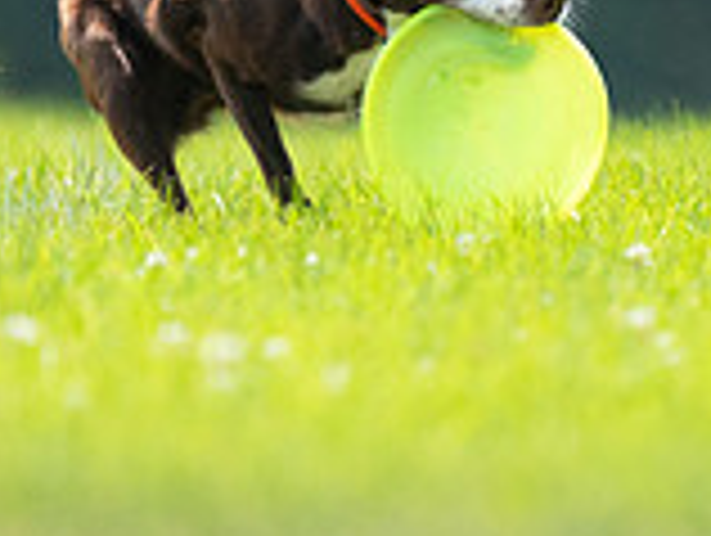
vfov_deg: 0.7
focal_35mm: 2116
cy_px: -79
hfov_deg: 0.9
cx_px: 544
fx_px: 43528
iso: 3200
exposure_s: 1/4000
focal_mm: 600
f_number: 6.3
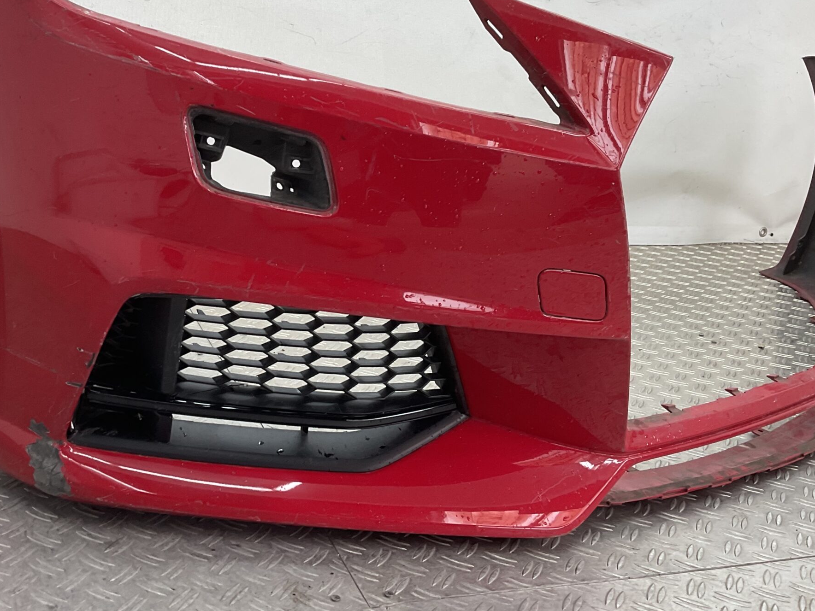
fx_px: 989
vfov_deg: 34.3
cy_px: 268
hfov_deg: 44.5
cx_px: 313
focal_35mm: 42
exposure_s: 1/120
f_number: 1.8
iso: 32
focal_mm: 3
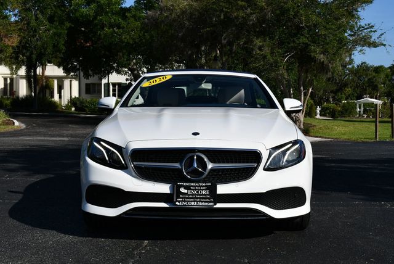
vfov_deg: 21.3
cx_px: 197
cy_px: 132
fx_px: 701
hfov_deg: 31.4
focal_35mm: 64
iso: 100
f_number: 9
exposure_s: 1/320
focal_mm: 32
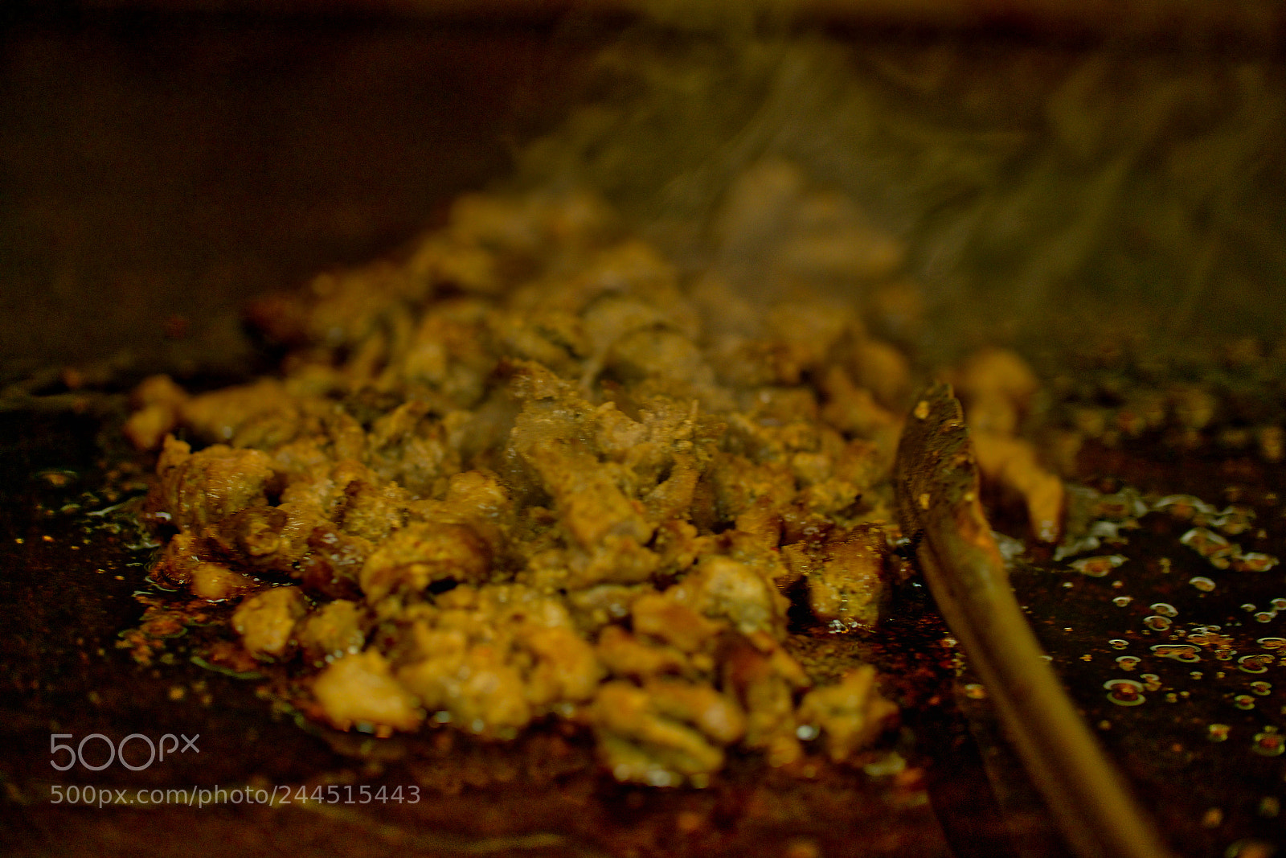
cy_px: 429
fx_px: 3751
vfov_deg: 13.0
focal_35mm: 105
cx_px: 643
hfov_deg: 19.5
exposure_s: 1/80
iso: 100
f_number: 2
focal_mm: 70
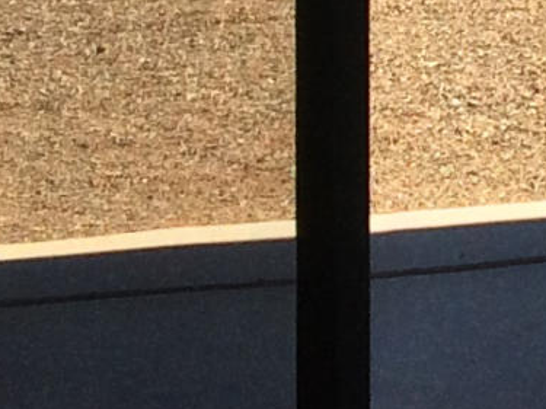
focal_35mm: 232
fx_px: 3658
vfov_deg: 6.0
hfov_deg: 7.9
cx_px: 1318
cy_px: -764
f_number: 2.2
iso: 32
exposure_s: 1/933
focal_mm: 4.15
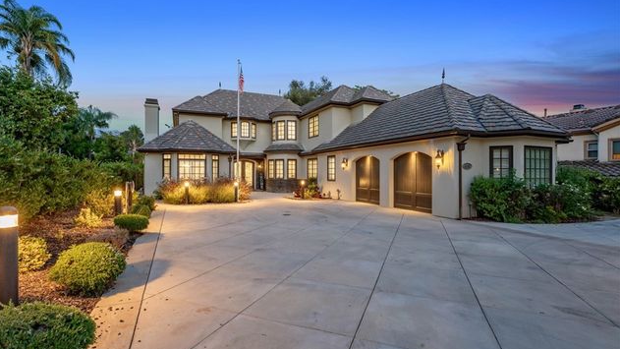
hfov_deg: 94.2
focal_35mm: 18
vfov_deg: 62.4
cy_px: 172
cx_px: 307
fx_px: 288
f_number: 13
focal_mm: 16.5
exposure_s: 1/2.5
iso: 640
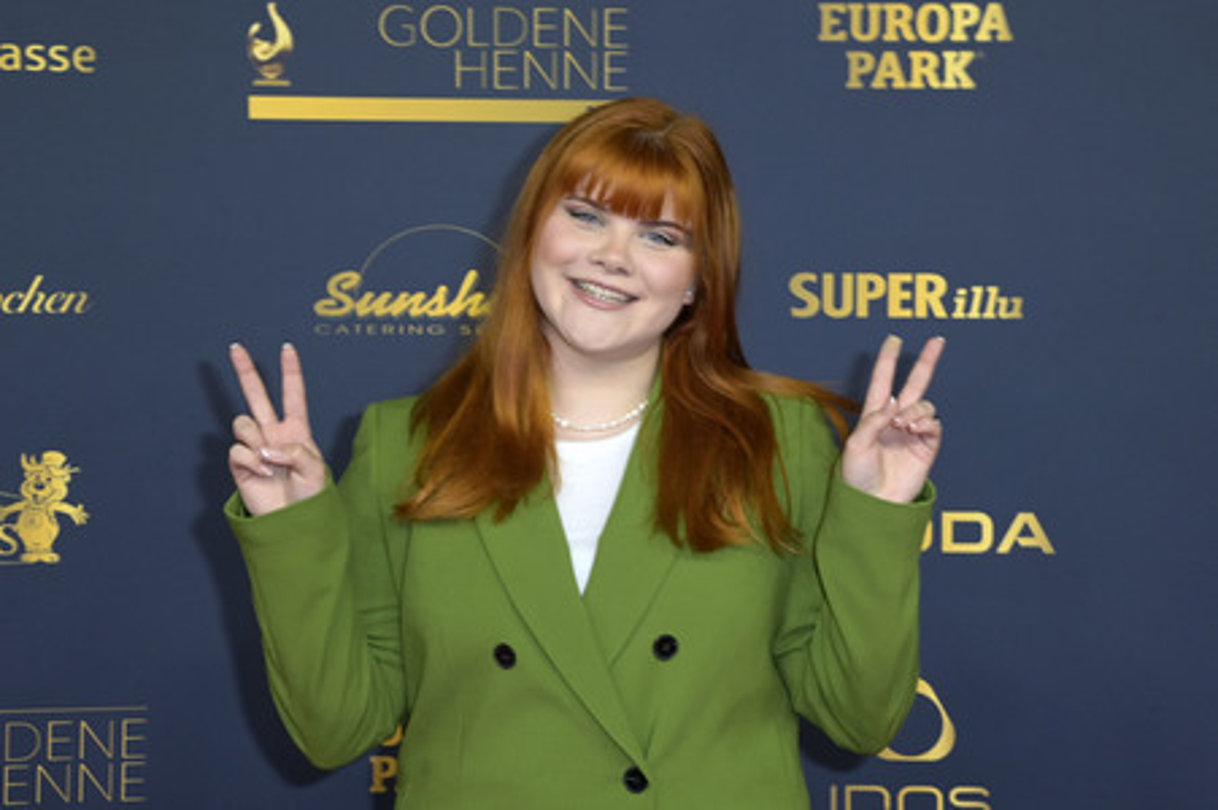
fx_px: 2434
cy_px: 405
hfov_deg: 28.1
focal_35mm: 72
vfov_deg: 18.9
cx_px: 609
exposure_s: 1/160
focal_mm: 72
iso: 500
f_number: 7.1
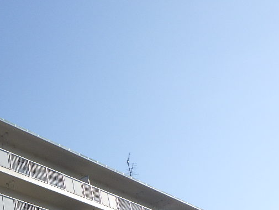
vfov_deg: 19.8
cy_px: 232
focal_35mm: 71
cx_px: -49
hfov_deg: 24.9
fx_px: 572
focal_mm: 5
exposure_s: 1/1000
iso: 125
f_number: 4.2
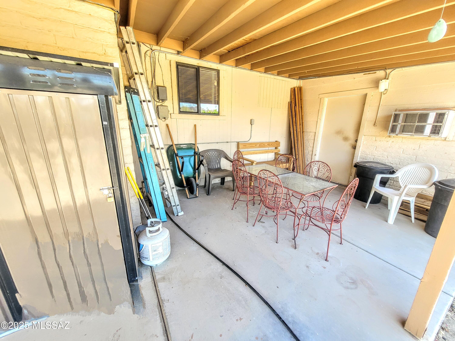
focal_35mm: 13
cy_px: 170
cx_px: 228
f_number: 2.2
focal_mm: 1.74
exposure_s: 1/120
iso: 64
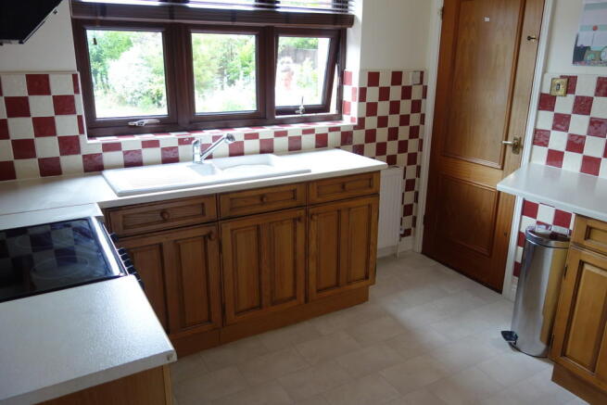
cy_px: 202
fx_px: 472
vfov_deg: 46.4
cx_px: 304
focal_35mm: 28
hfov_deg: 65.5
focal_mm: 10.4
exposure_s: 1/100
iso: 125
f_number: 1.8
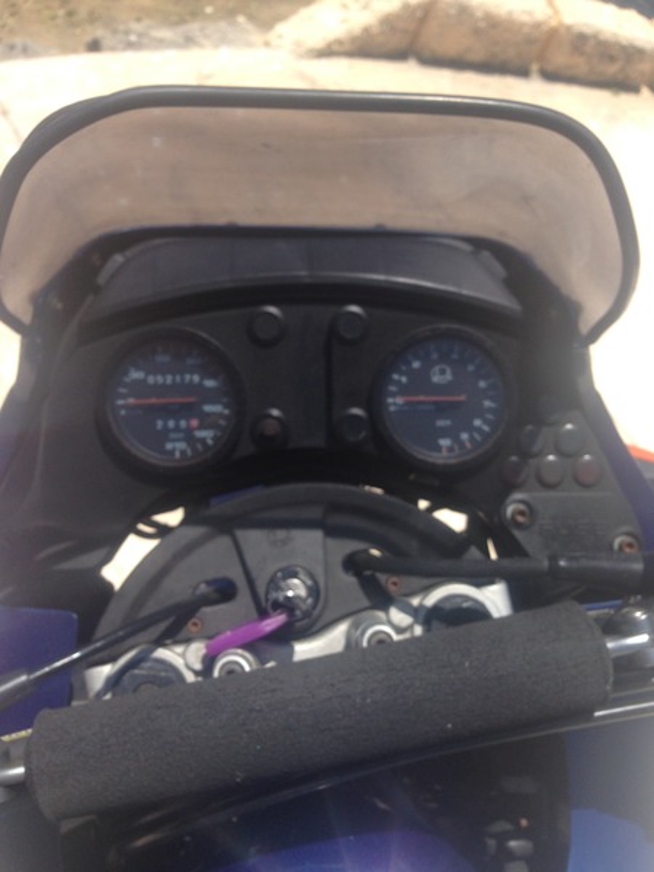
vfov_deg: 55.4
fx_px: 831
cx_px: 327
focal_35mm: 33
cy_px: 436
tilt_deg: -52.0
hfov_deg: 42.9
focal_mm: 4.12
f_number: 2.4
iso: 50
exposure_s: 1/1261
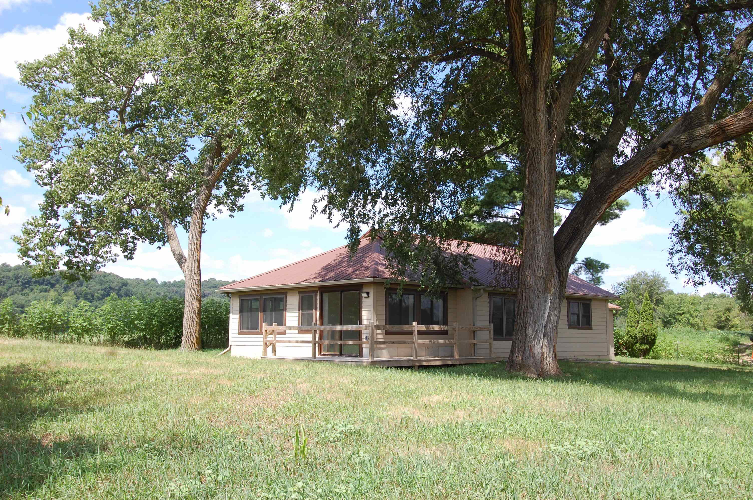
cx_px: 376
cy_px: 250
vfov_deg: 36.8
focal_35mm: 36
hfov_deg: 53.2
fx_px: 752
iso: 200
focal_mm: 24
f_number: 8
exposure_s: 1/250
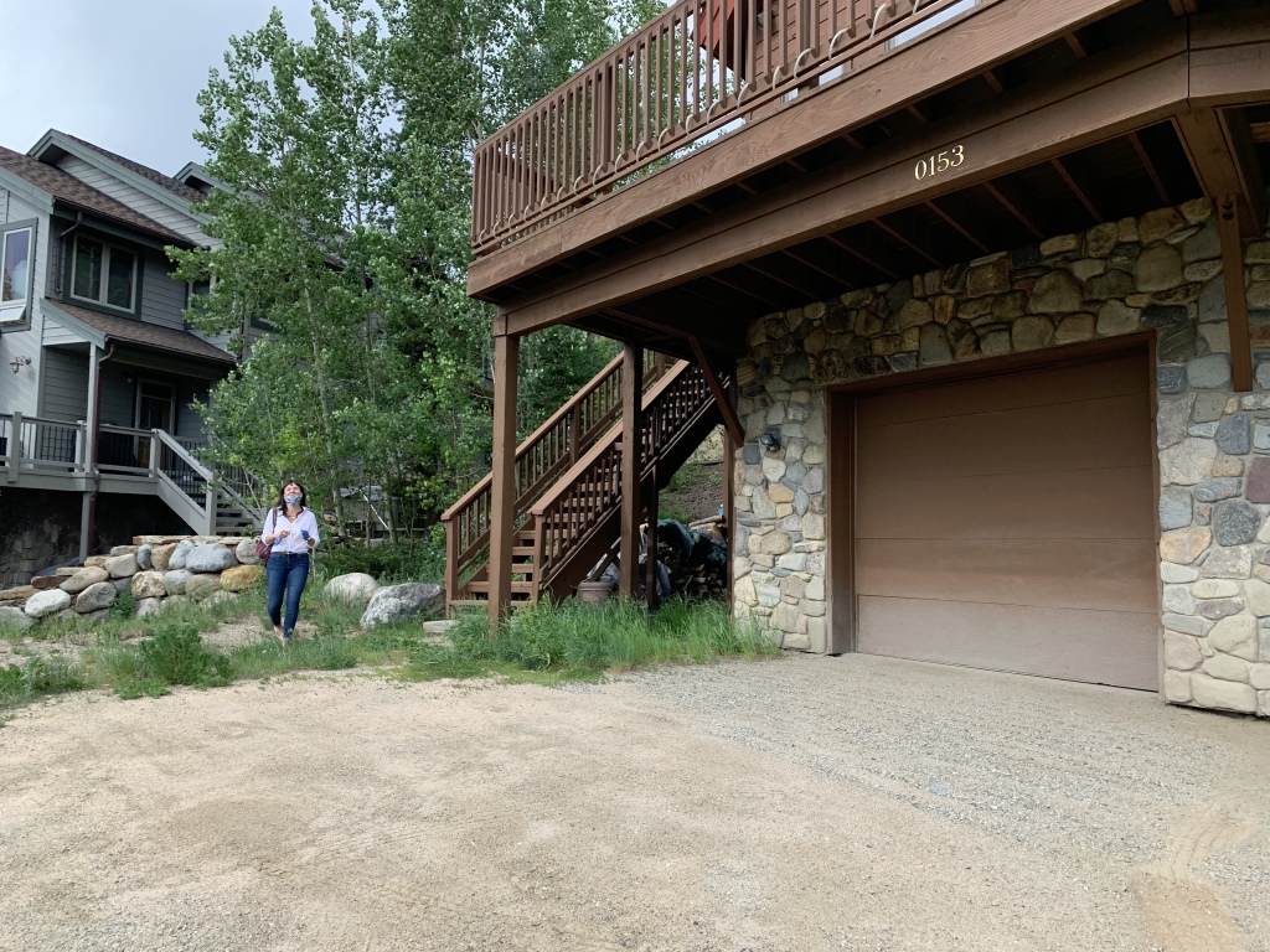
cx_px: 635
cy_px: 476
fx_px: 954
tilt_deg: +7.0
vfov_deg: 53.1
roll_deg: +0.5
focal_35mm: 26
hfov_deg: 67.3
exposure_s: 1/683
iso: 25
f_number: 1.8
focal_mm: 4.25
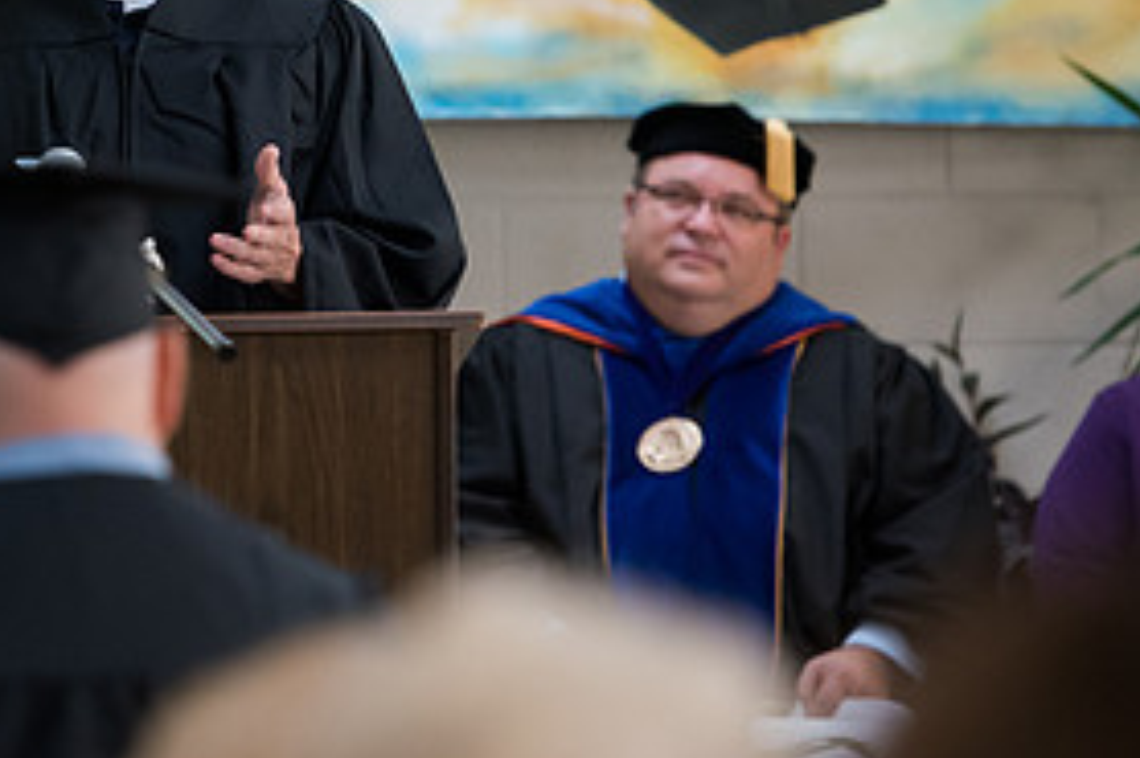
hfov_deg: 6.2
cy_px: 27
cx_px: 115
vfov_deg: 4.1
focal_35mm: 334
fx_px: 10570
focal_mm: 160
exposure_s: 1/200
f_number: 3.5
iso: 3200
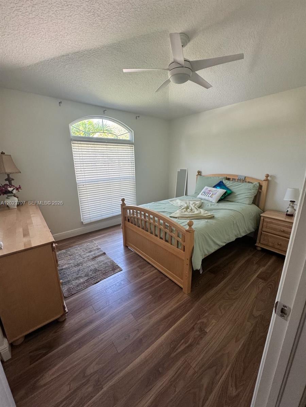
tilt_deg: -15.2
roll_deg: +1.1
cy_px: 204
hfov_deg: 85.7
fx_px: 165
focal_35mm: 14
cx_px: 153
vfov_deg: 102.1
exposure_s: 1/99
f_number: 2.2
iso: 250
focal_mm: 2.22
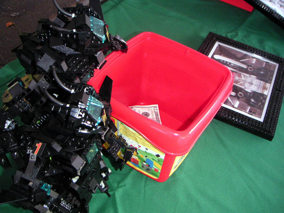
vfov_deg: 37.7
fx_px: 312
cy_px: 106
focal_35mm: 38
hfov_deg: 49.0
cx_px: 142
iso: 160
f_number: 2.8
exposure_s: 1/45
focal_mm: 6
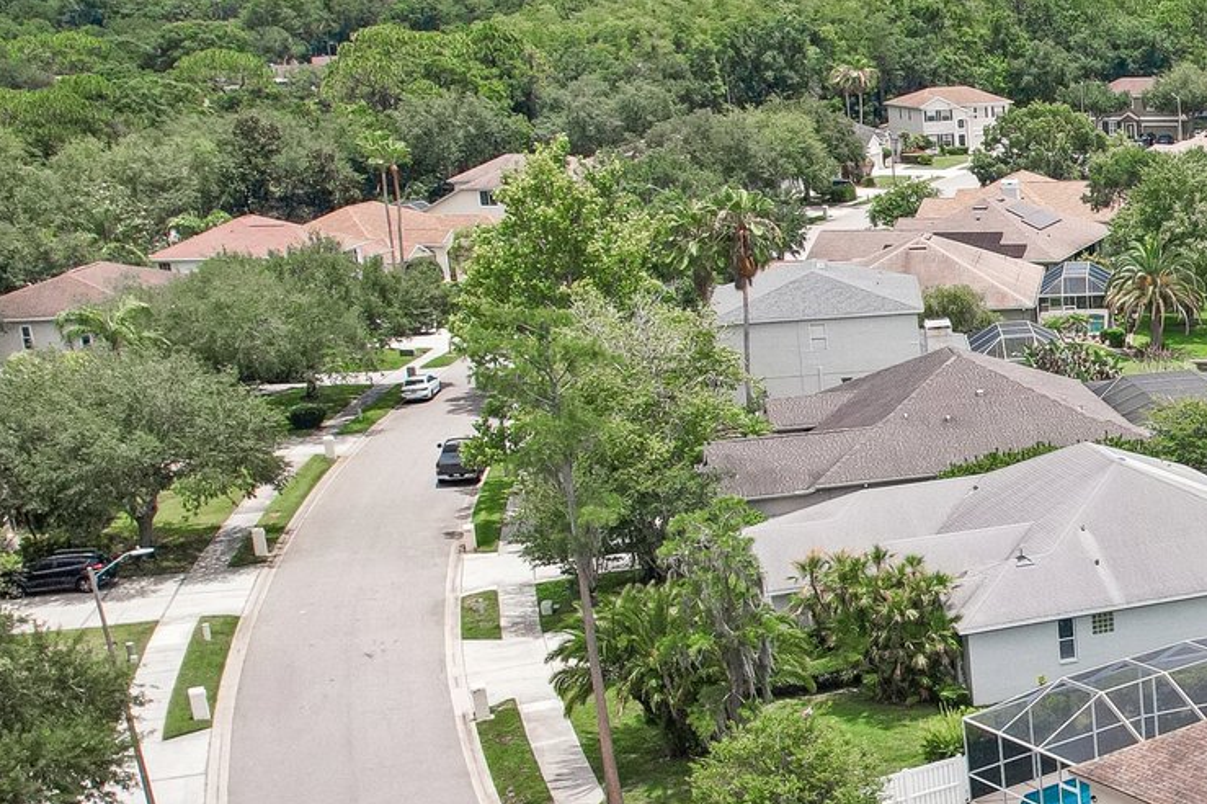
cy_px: 537
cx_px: 1486
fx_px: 2044
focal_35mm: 61
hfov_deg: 28.2
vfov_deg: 22.1
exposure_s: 1/1600
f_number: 2.8
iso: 400
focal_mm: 8.4
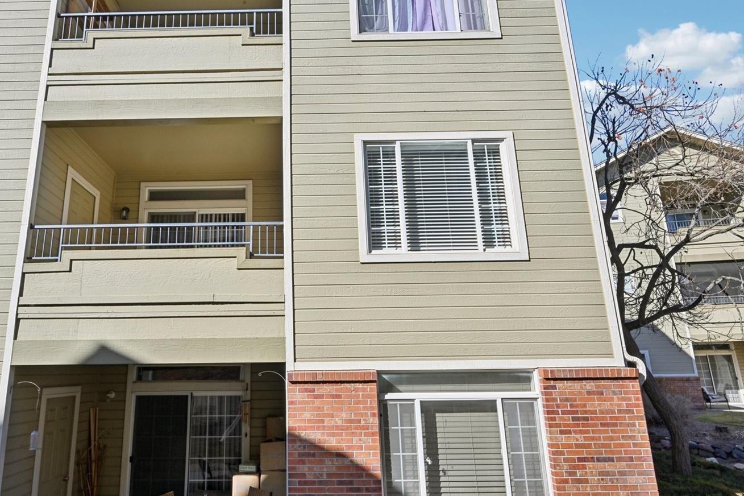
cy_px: 245
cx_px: 291
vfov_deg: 55.9
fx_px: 467
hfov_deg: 76.0
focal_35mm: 23
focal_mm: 18.5
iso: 64
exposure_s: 1/80
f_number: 13
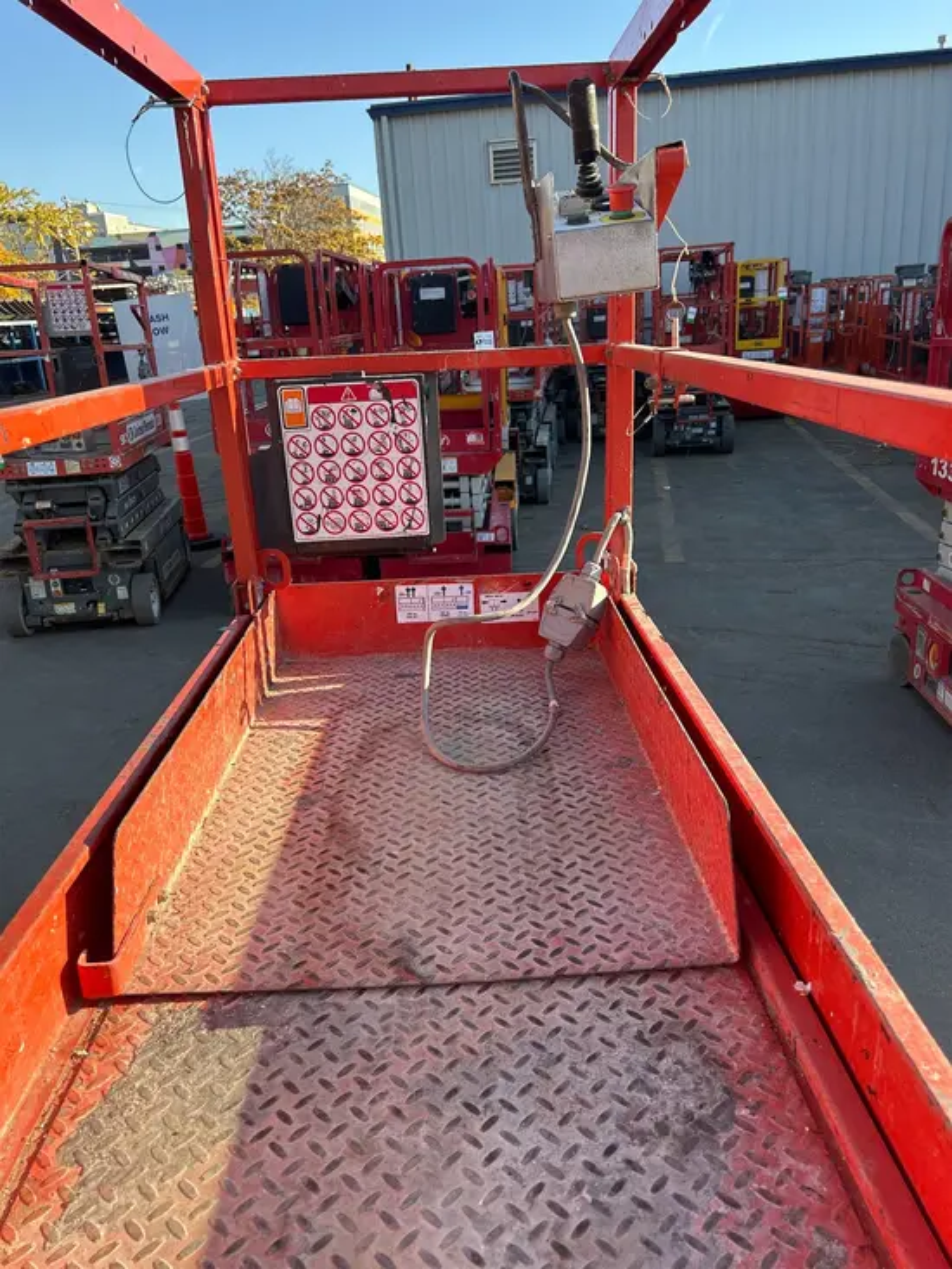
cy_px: 634
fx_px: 953
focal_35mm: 26
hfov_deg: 53.1
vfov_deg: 67.3
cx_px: 476
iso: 50
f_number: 1.5
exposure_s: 1/797
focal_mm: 5.7
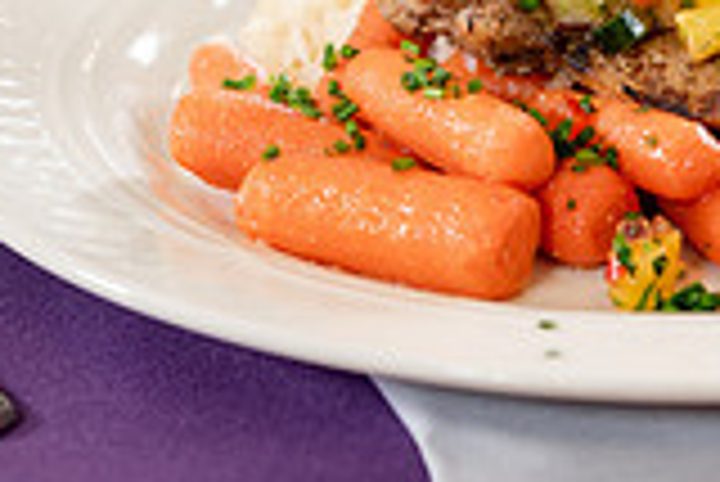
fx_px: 4504
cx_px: 446
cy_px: -7
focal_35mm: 225
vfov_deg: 6.1
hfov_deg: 9.1
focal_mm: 62
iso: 400
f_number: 3.5
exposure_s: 1/160
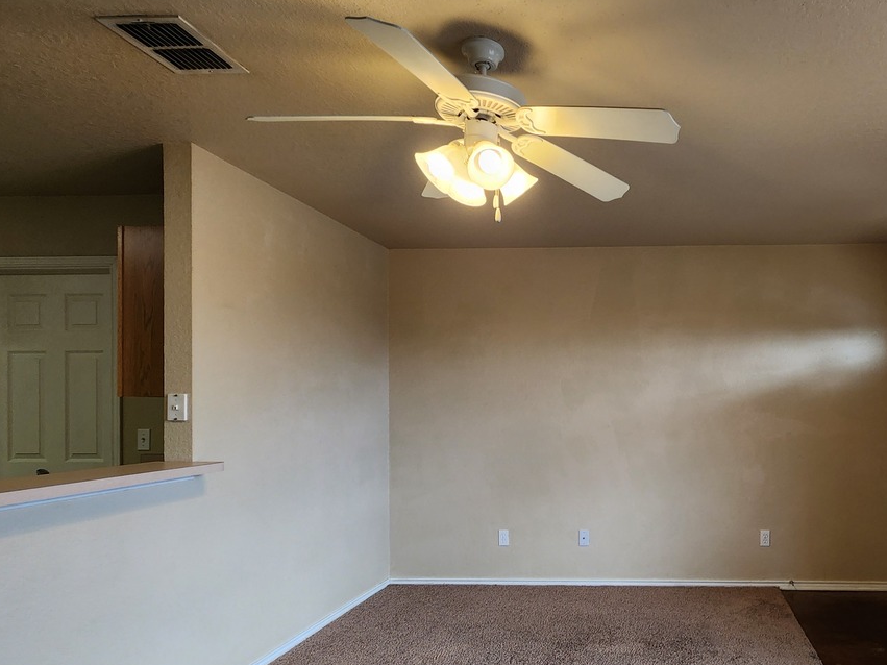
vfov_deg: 60.4
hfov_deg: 72.3
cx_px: 641
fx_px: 564
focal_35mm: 22
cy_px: 410
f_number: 2.2
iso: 100
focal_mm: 2.2
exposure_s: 1/60
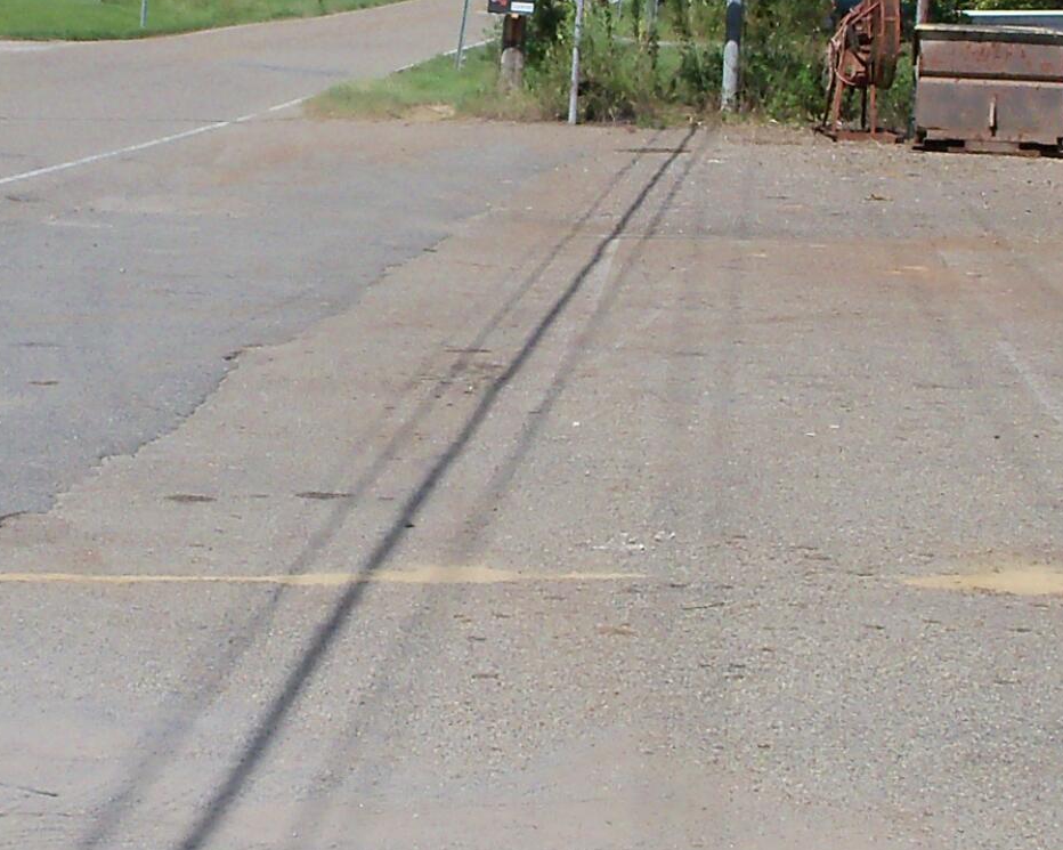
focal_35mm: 110
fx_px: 3460
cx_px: 243
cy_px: 151
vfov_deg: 13.9
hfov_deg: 17.4
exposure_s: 1/640
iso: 80
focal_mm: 6.3
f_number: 5.5
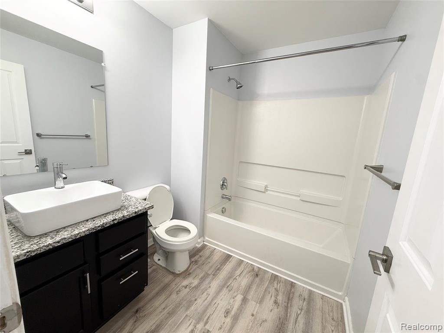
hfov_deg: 102.1
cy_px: 166
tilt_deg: -9.4
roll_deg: -3.3
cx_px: 222
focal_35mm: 14
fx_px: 180
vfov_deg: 85.7
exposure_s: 1/120
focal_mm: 2.22
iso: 100
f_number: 2.2
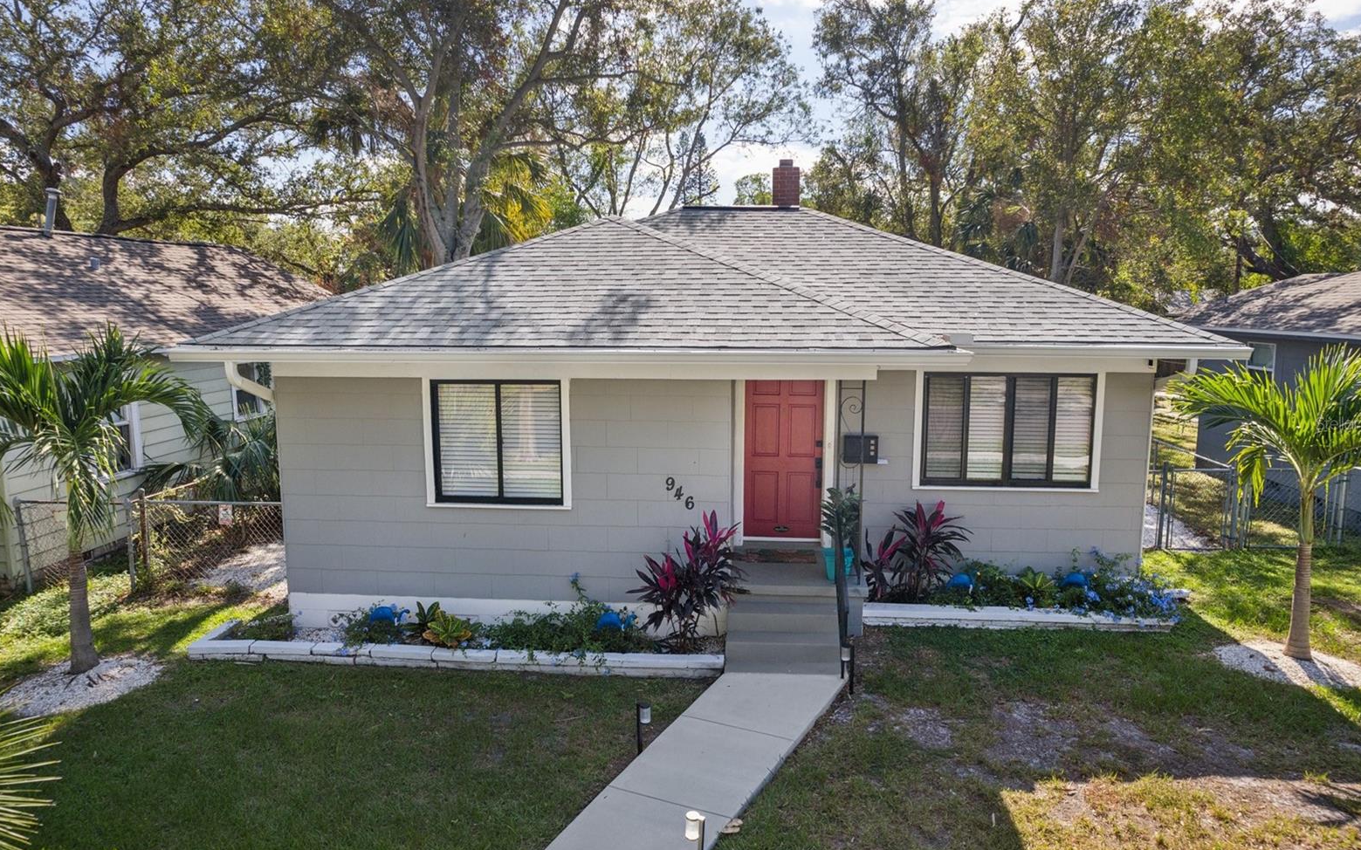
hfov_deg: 77.2
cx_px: 695
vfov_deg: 53.0
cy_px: 423
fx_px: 853
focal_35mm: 23
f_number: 2.8
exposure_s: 1/800
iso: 100
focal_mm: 8.4
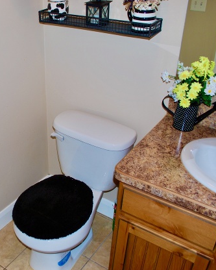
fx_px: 312
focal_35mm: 39
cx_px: 55
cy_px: 134
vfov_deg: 46.8
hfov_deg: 37.3
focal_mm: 18
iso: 200
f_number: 3.5
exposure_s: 1/60
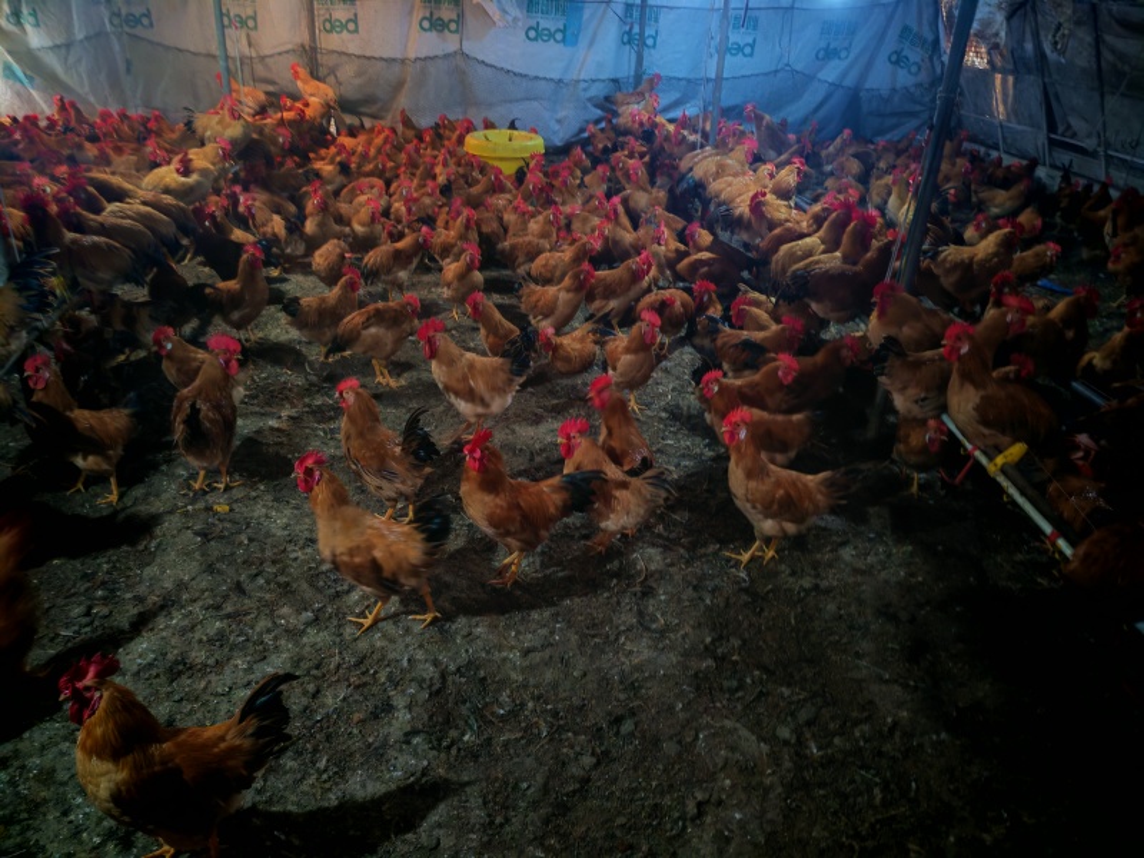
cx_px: 572
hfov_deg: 65.3
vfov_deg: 51.4
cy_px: 429
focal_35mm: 27
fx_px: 892
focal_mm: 5.52
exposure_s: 1/17
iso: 2500
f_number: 1.95
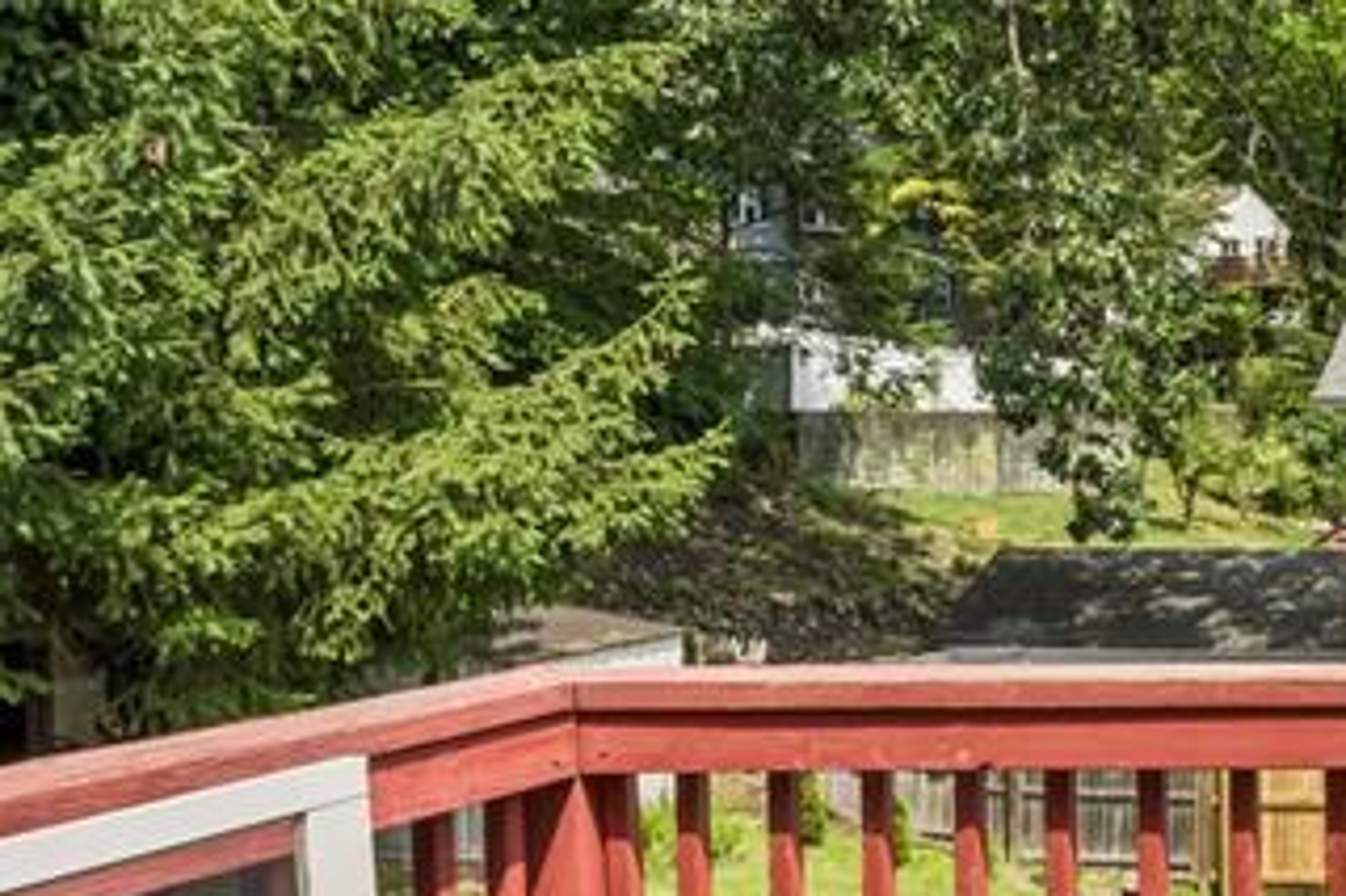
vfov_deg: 26.5
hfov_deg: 28.7
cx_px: 1939
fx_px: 1830
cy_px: 816
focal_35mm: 49
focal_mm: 15.3
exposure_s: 1/30
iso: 100
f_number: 22
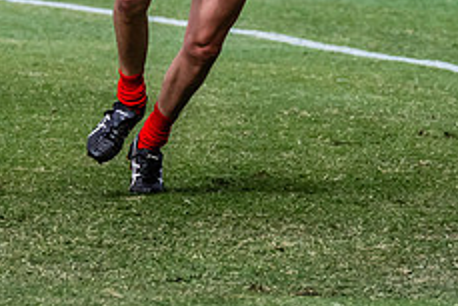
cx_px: 198
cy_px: -33
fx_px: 11902
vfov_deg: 1.5
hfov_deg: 2.2
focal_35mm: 935
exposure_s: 1/2000
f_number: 9
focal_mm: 270
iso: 800
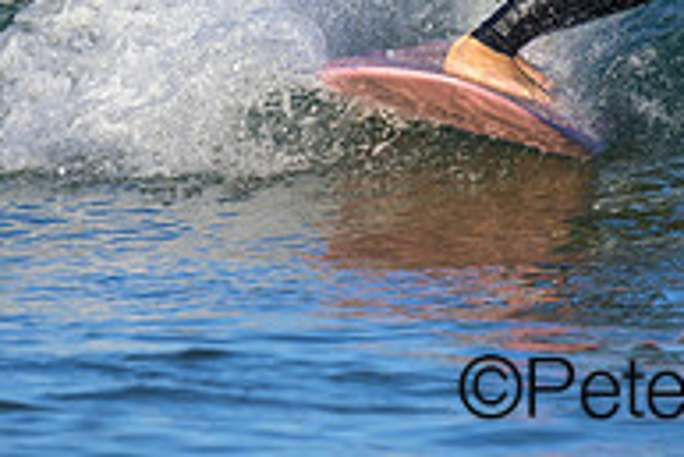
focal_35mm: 2399
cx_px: 734
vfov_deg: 0.6
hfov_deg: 0.9
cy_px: -200
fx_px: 45614
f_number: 6.3
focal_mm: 800
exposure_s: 1/1000
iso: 220
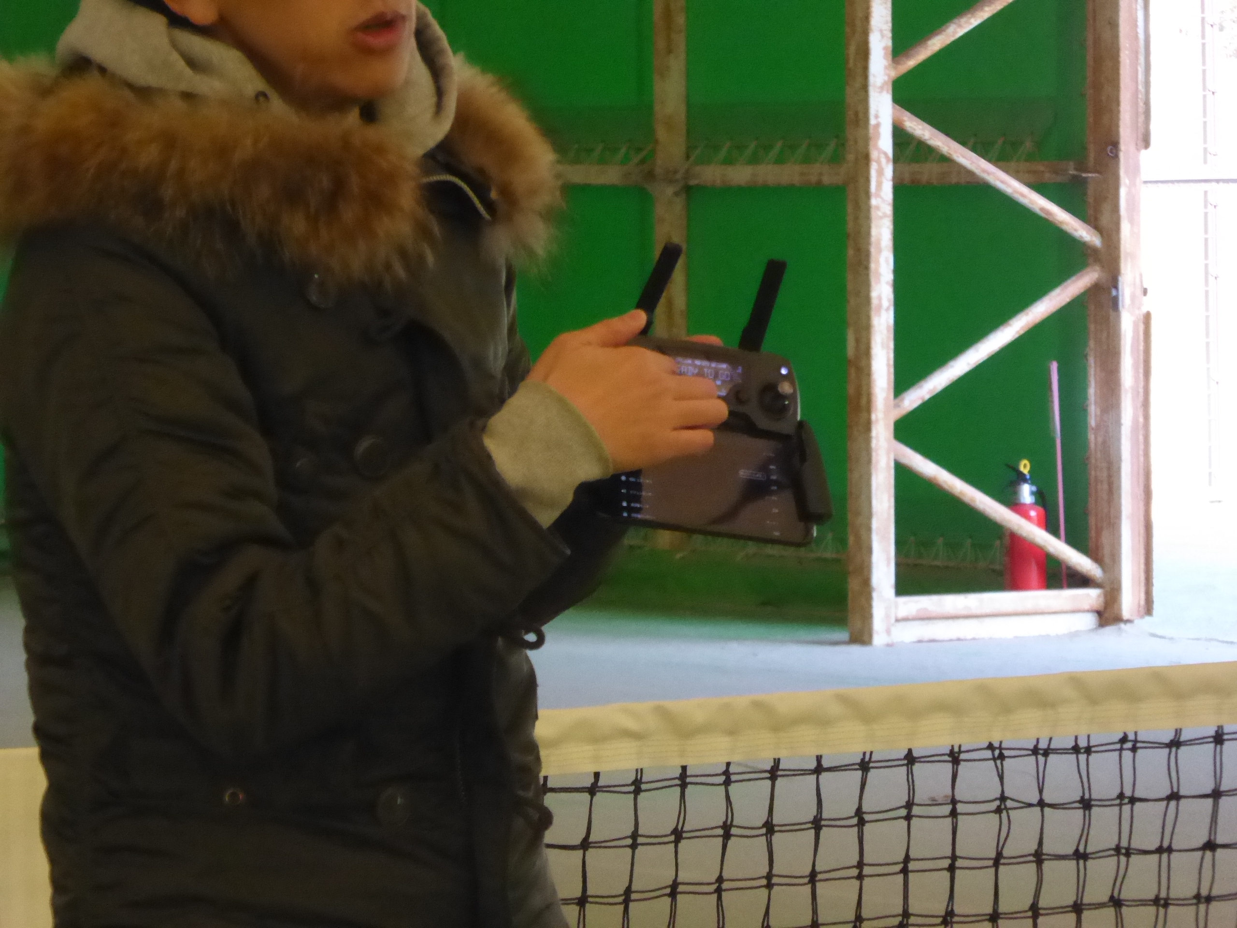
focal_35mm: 277
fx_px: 9899
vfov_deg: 5.4
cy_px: 464
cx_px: 618
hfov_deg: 7.2
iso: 1600
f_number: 5.6
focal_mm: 44.8
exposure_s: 1/250
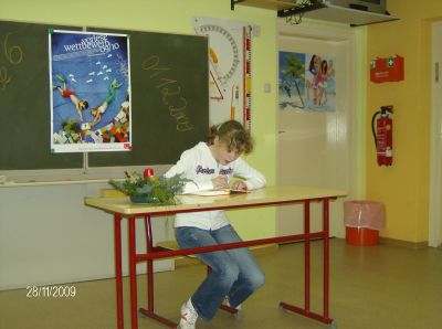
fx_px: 586
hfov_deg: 41.3
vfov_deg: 31.4
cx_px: 221
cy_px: 164
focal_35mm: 46
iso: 200
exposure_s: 1/74
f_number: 3.1
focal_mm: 7.7
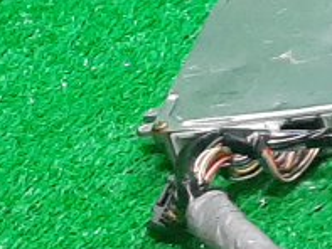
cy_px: -360
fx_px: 1823
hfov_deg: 8.3
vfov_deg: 7.3
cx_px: 1082
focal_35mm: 190
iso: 194
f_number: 1.7
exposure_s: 1/50
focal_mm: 3.93
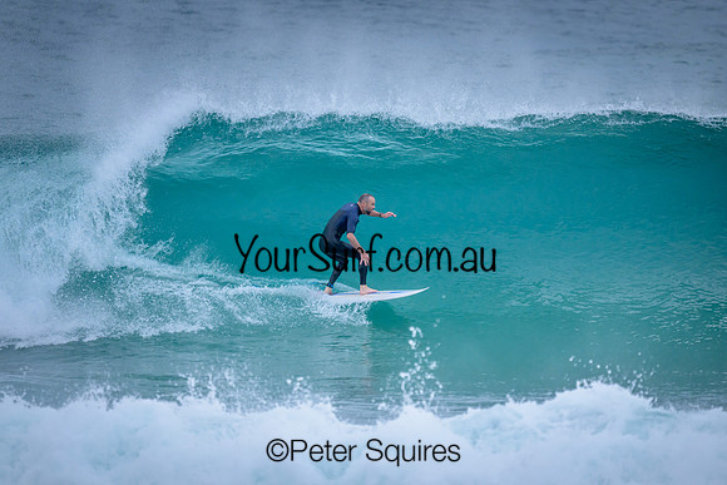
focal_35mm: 800
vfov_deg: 1.7
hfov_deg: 2.6
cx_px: 364
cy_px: 242
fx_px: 16159
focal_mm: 800
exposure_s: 1/2000
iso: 1800
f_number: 6.3
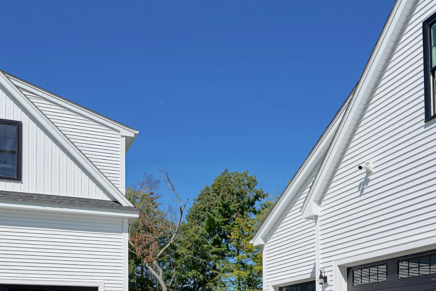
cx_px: 80
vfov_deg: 45.5
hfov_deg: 61.2
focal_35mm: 27
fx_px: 327
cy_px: 233
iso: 100
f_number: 8
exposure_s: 1/400
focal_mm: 16
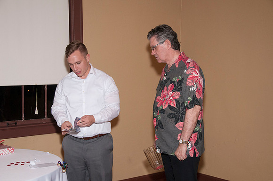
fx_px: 454
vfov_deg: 22.6
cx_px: 136
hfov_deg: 33.4
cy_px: 90
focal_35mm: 60
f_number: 5.6
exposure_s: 1/80
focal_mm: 40
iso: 800
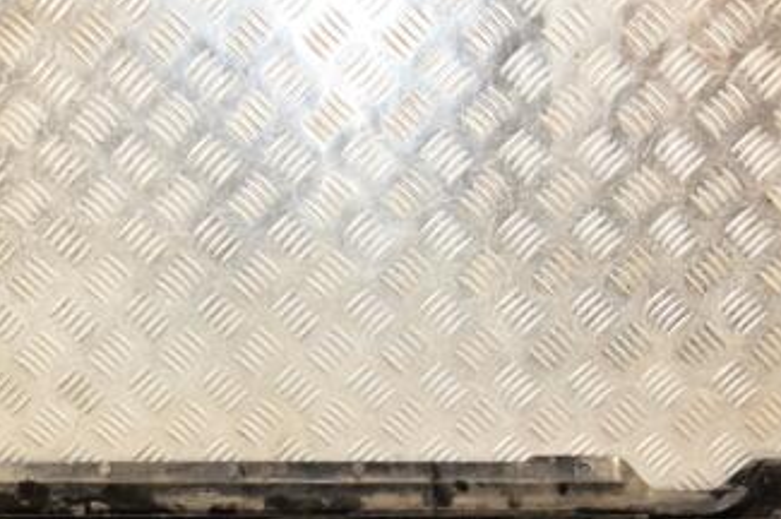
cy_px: 469
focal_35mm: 61
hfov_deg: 32.8
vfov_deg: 21.7
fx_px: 1322
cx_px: 293
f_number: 5
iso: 800
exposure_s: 1/100
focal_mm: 22
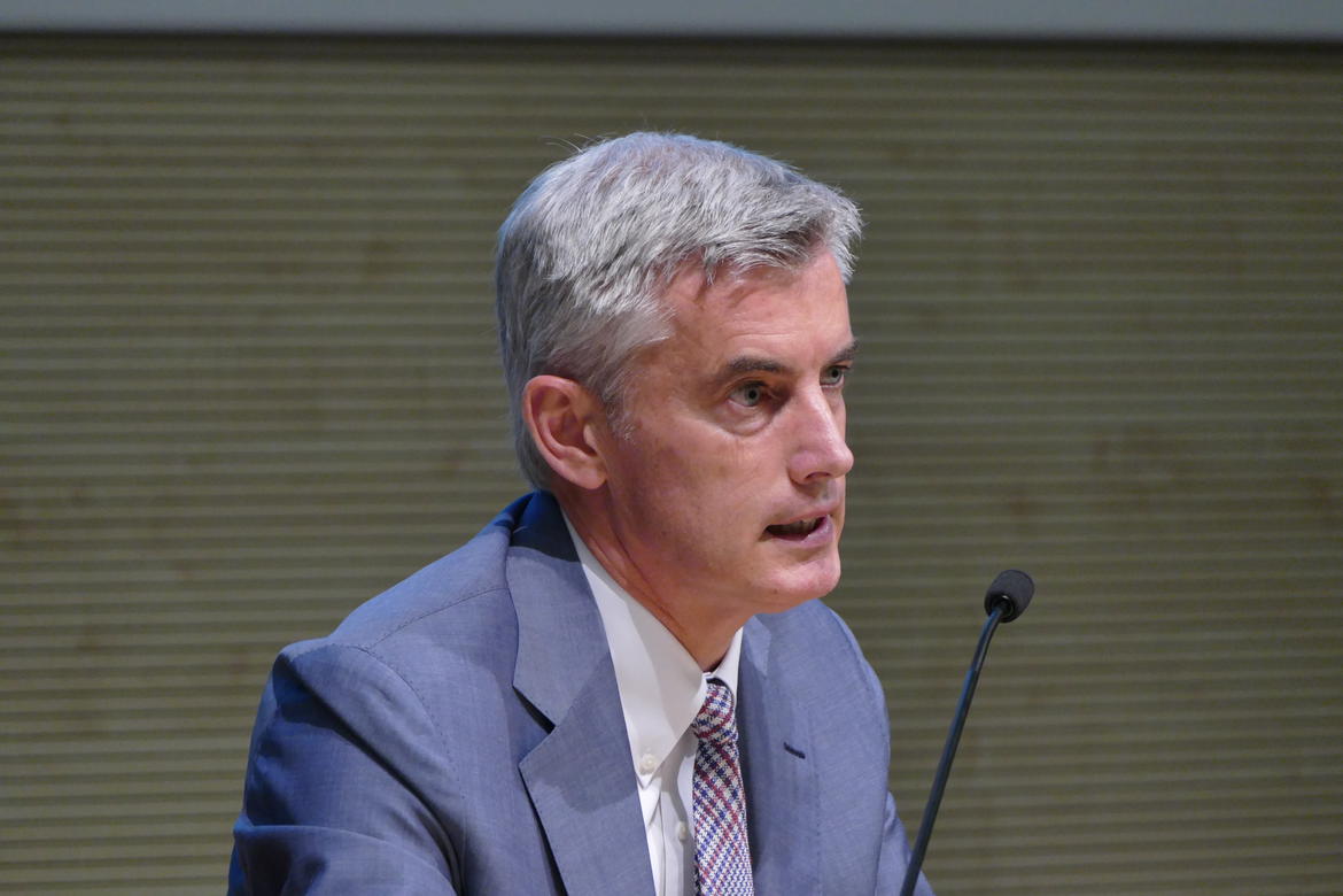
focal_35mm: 379
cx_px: 672
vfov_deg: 3.6
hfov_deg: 5.4
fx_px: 14138
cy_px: 448
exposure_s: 1/125
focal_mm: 138.15
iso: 1000
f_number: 4
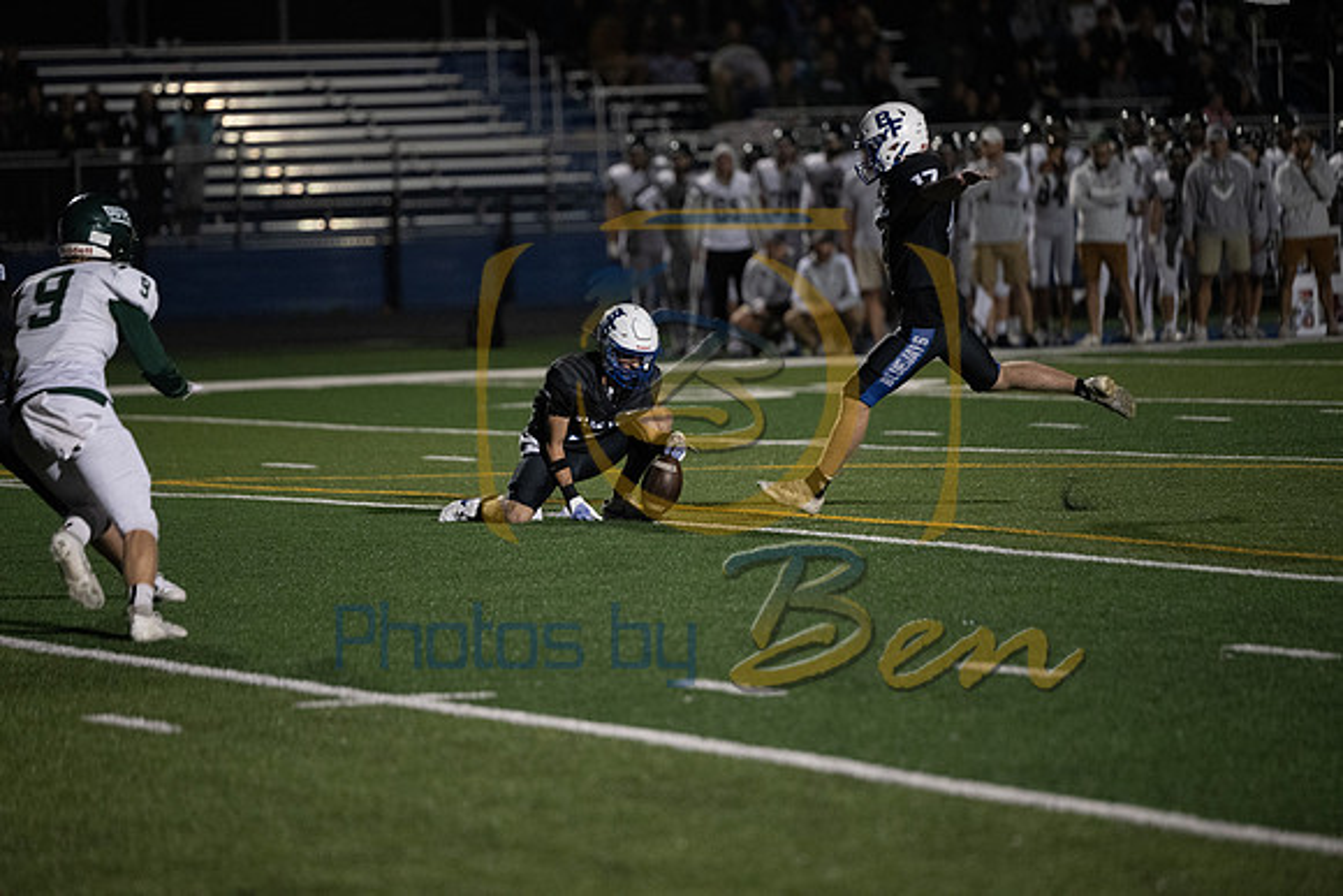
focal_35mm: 195
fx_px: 7276
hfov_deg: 10.5
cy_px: 448
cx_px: 672
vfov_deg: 7.0
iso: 5000
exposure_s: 1/1250
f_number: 2.8
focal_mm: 195
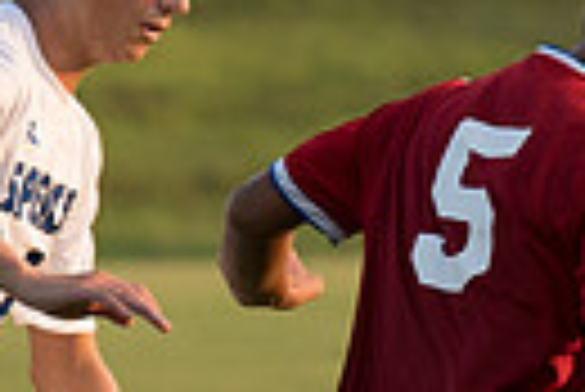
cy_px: 509
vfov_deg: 1.5
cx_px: 665
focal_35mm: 912
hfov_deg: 2.3
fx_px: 14836
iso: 250
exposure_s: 1/1250
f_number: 2.8
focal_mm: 111
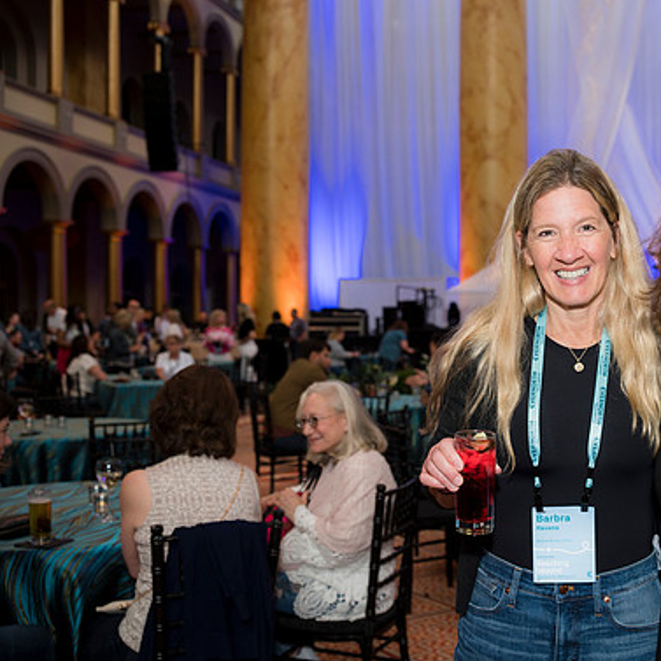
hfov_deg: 34.5
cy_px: 335
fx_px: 1037
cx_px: 507
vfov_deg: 35.4
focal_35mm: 48
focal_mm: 35
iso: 800
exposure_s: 1/100
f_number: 4
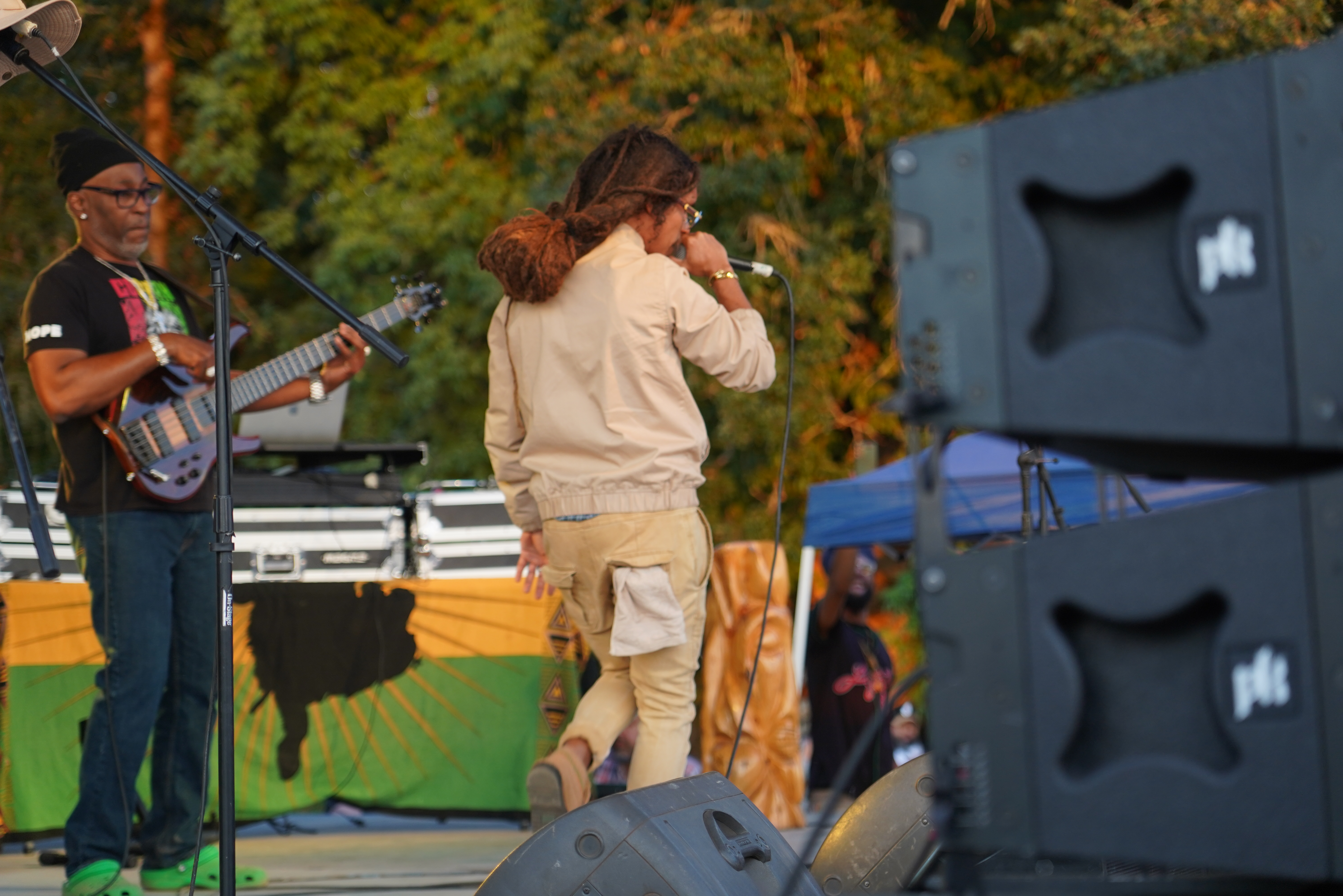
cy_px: 448
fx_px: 3917
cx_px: 672
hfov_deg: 19.5
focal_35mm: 105
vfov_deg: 13.0
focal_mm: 105
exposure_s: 1/160
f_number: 4
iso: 640
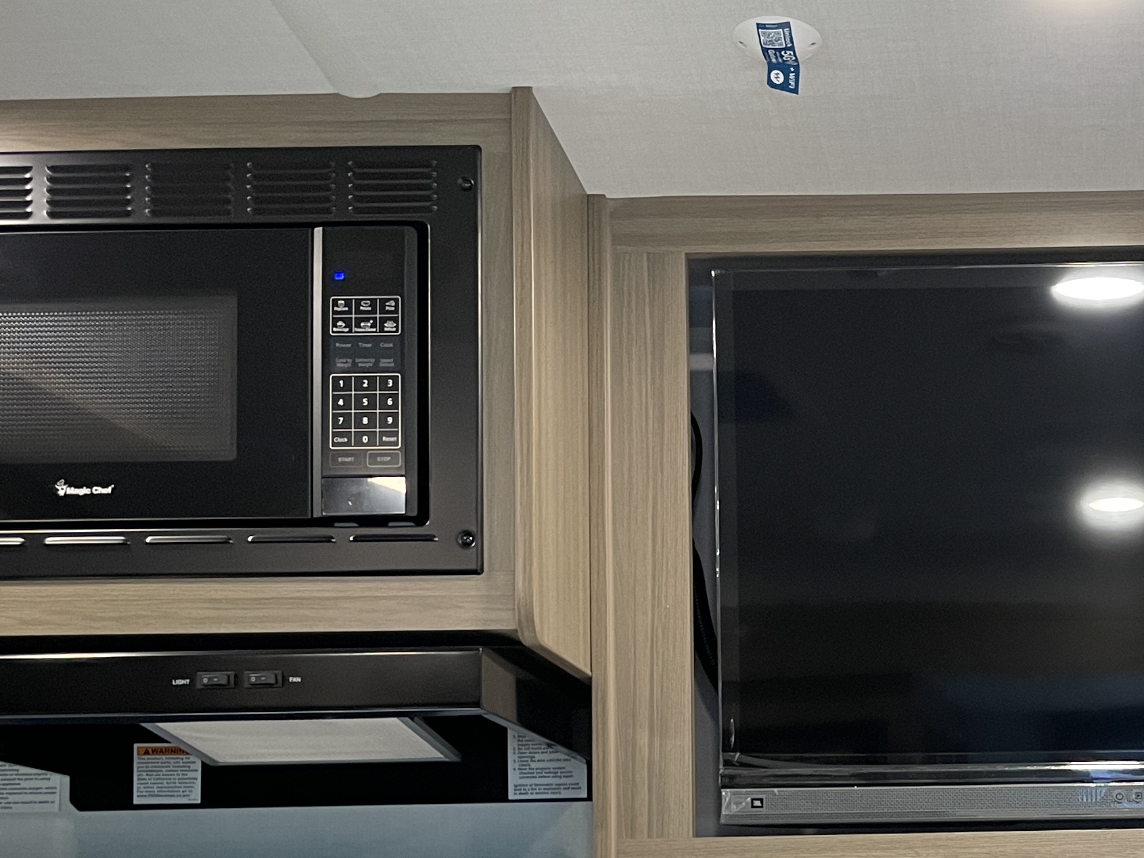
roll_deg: +0.9
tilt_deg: +5.3
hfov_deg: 29.5
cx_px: 1092
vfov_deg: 22.7
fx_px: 2049
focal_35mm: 62
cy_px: 865
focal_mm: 4.2
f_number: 1.6
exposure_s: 1/86
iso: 125
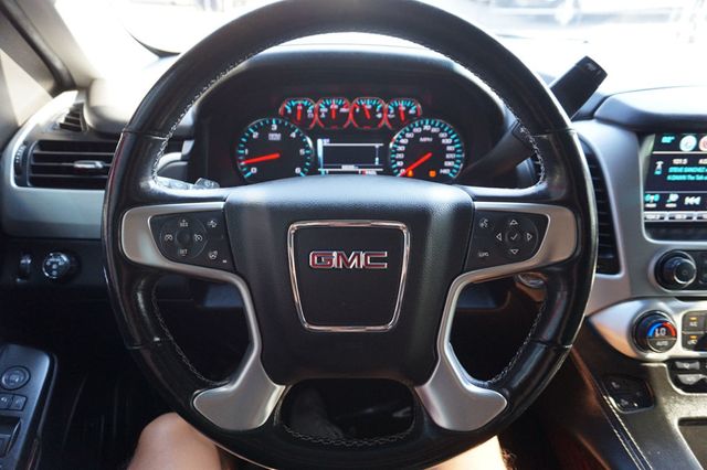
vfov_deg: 53.1
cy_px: 235
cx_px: 354
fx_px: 471
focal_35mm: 24
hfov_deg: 73.8
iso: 800
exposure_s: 1/60
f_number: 4
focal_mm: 16
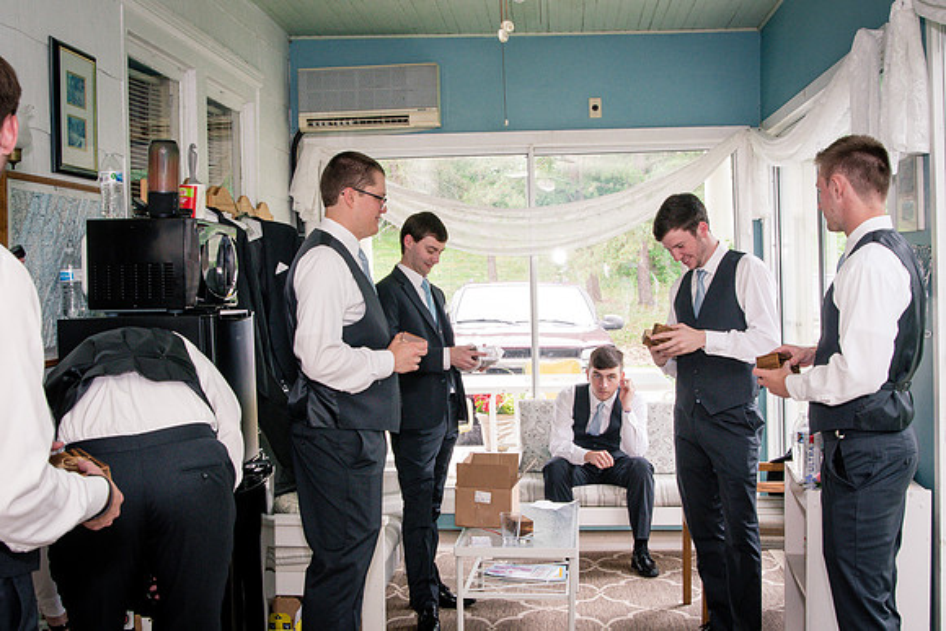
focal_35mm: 43
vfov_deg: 31.4
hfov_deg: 45.7
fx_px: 1124
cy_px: 316
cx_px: 473
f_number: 10
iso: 1250
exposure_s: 1/80
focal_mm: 28
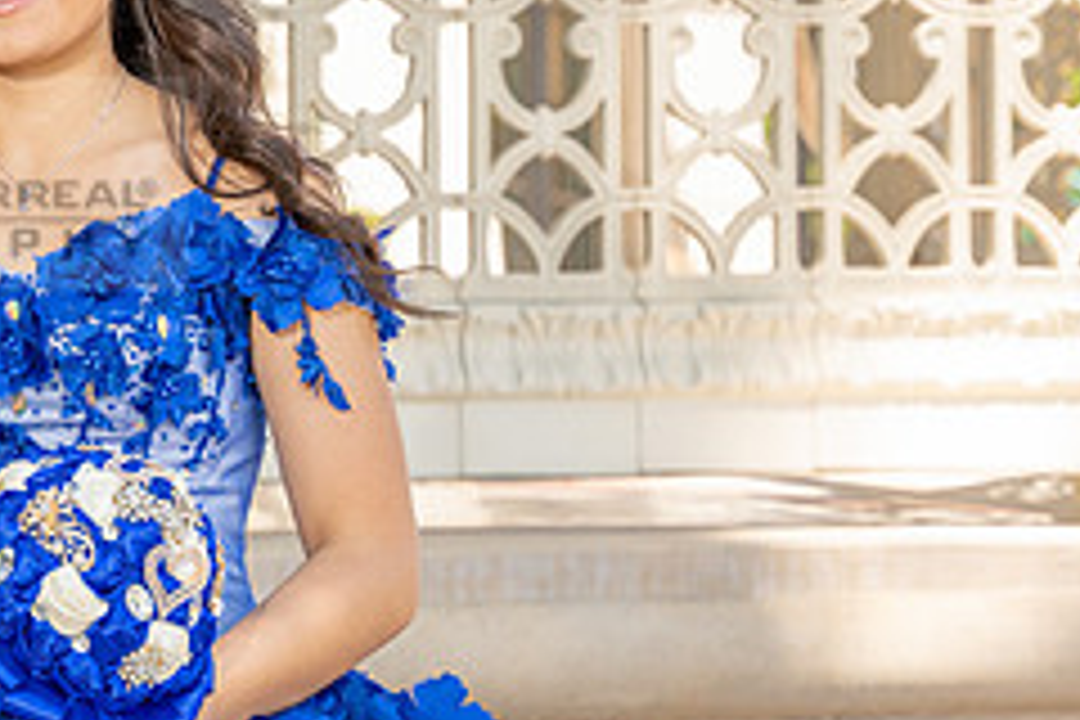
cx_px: -194
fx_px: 5130
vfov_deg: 8.0
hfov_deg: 11.8
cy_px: 58
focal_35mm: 171
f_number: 4.5
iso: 125
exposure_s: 1/200
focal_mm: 62
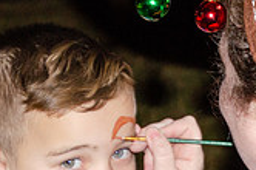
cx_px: 197
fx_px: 1860
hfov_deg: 7.9
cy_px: 198
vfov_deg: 5.2
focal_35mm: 262
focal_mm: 50
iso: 400
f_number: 4.8
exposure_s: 1/60
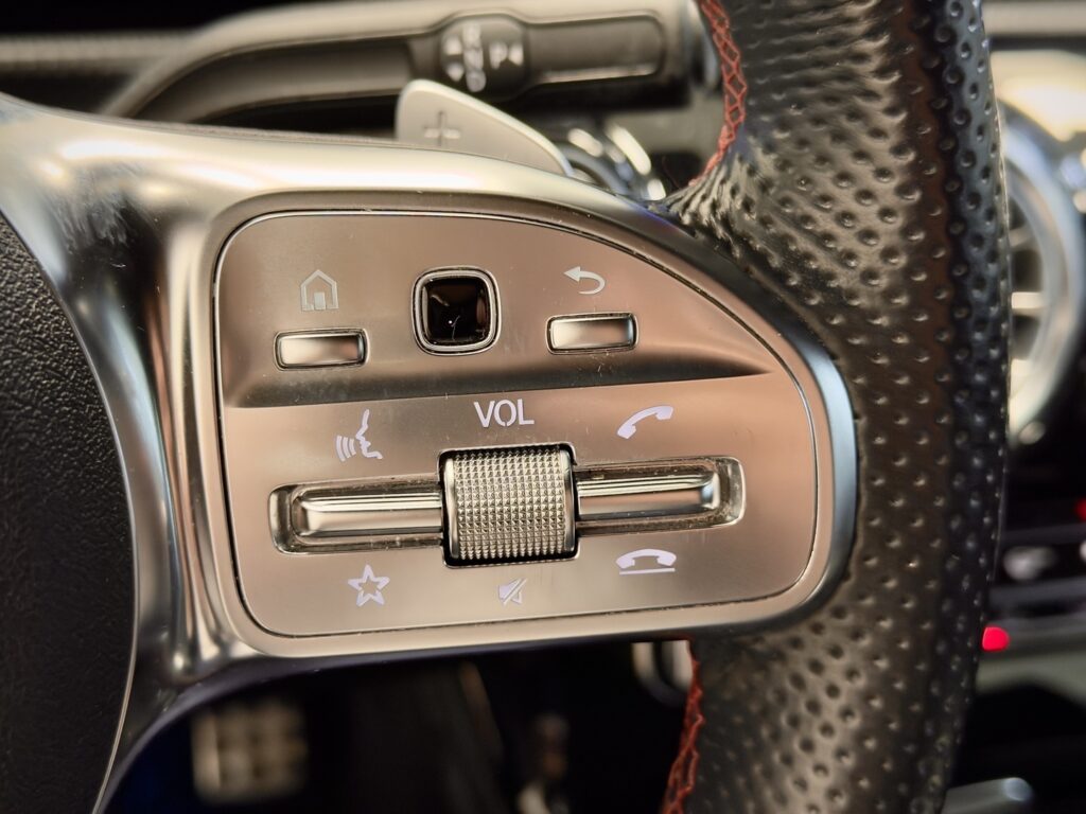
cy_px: 407
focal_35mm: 48
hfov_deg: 39.7
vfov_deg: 30.3
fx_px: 1506
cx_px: 543
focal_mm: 6.76
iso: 500
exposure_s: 1/40
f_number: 1.78
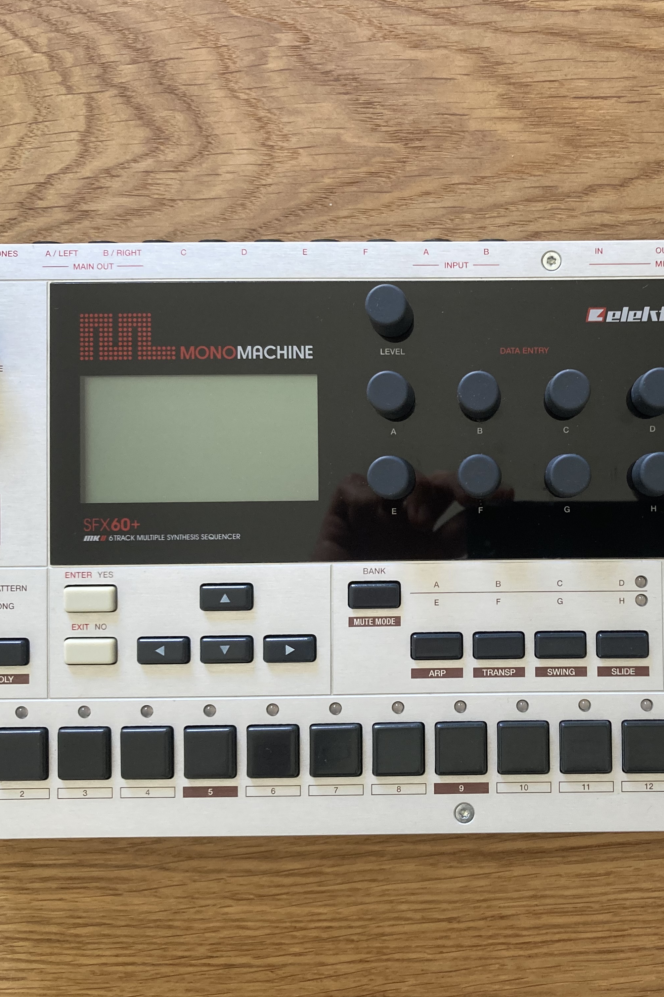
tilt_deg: -89.2
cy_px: 499
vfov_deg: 49.6
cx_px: 496
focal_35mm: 39
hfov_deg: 33.5
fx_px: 1079
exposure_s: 1/64
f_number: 1.8
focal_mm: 3.99
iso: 80
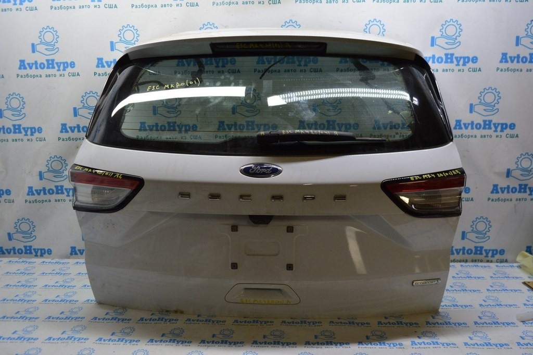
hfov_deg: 62.0
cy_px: 178
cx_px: 266
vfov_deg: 43.5
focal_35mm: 30
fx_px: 444
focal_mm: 20
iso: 400
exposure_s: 1/60
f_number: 5.6
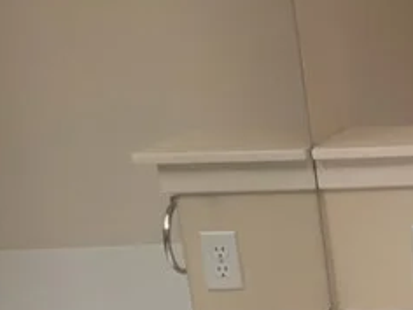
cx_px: 747
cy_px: 343
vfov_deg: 12.9
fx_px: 1348
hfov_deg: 15.1
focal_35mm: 113
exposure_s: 1/60
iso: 200
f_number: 1.8
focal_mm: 5.4
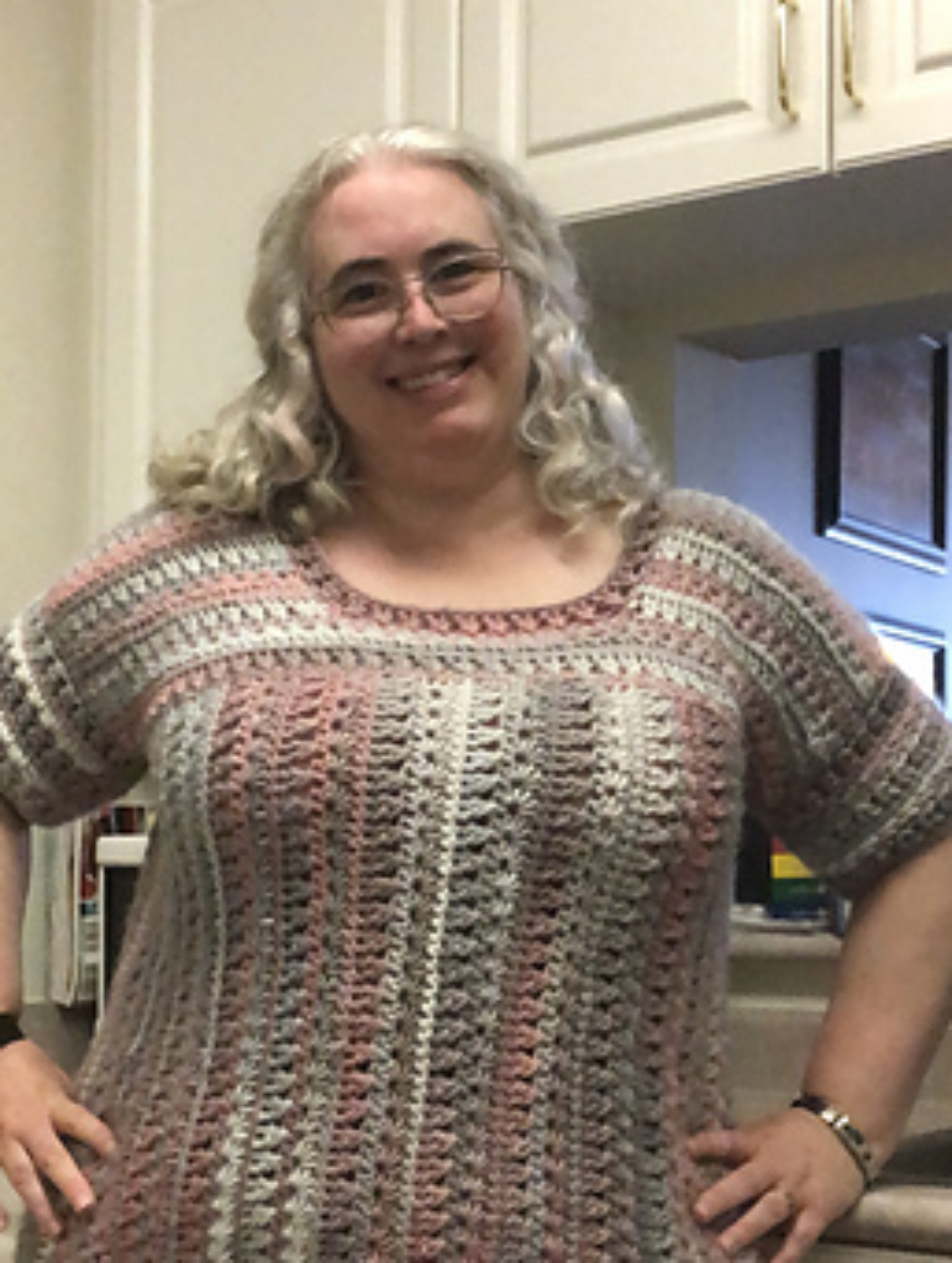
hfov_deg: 24.5
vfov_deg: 32.0
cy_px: 752
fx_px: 2193
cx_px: 398
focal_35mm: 60
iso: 320
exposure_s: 1/60
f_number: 2.2
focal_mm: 2.87
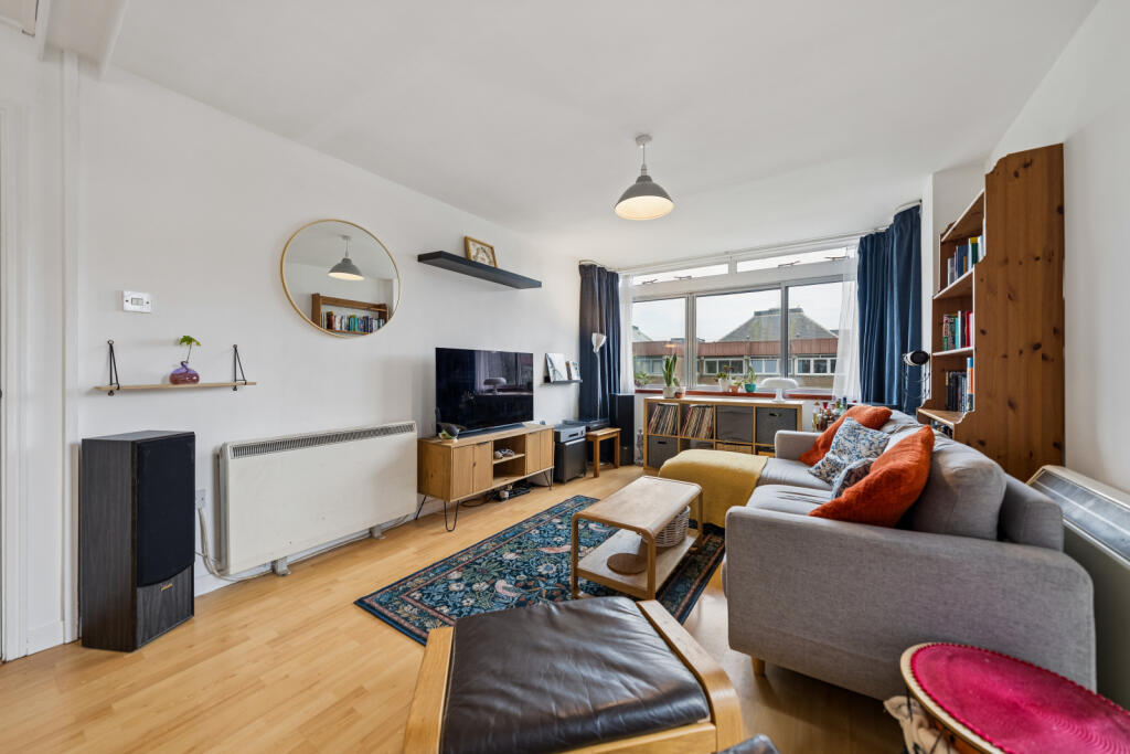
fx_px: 408
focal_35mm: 13
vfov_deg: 85.4
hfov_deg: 108.3
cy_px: 377
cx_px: 565
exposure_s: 1/30
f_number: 2.8
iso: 200
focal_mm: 13
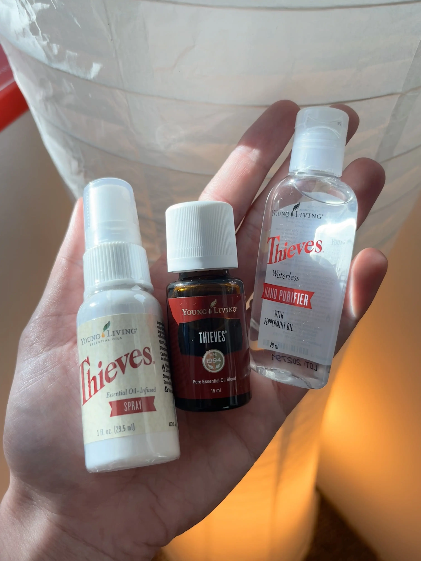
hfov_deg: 53.1
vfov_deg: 67.3
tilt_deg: -51.6
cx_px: 210
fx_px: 422
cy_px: 280
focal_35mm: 26
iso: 40
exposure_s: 1/181
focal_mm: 5.1
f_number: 1.6
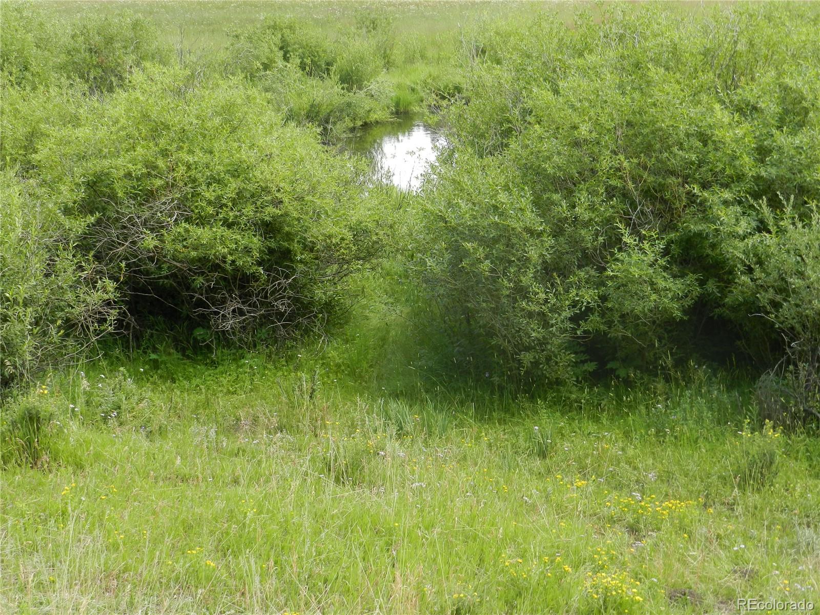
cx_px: 410
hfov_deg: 28.6
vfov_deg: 21.6
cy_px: 308
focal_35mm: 68
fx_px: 1611
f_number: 4.7
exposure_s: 1/200
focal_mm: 12.1
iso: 160
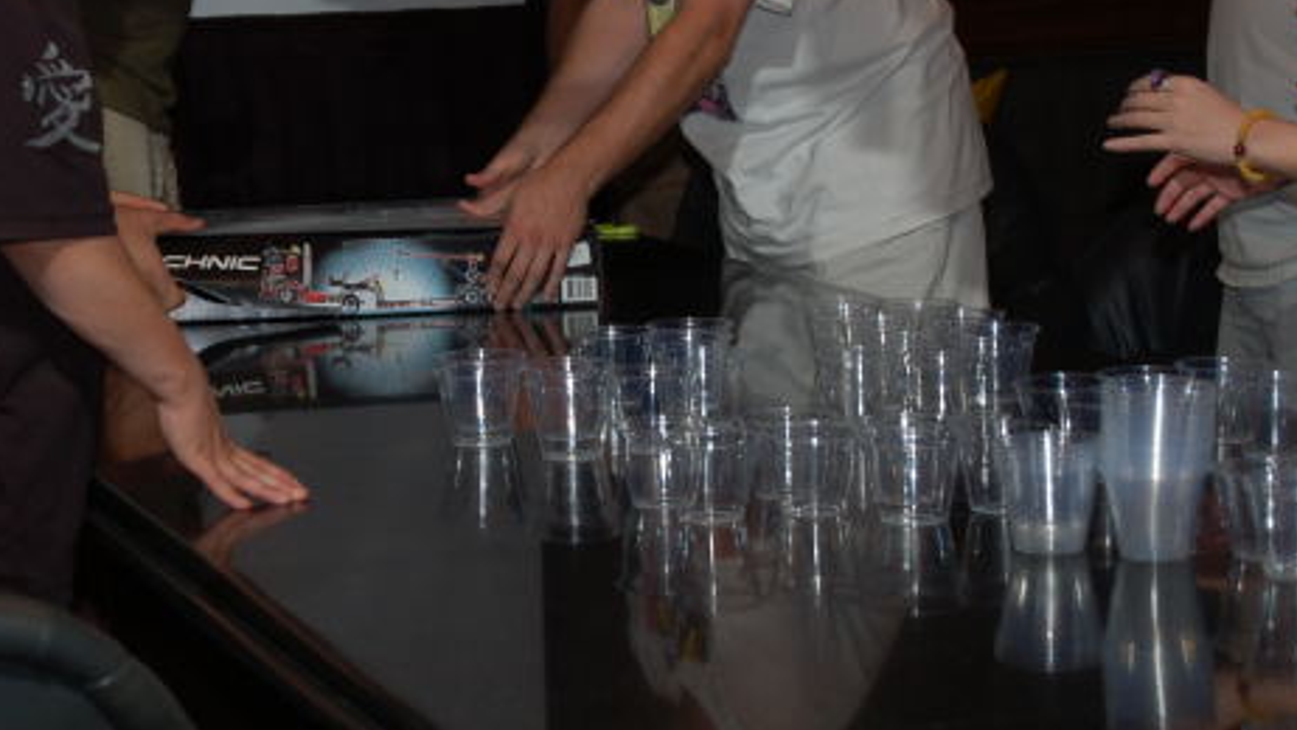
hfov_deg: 17.9
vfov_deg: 10.1
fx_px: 4118
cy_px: 340
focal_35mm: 120
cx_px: 477
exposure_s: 1/60
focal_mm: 55
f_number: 5.6
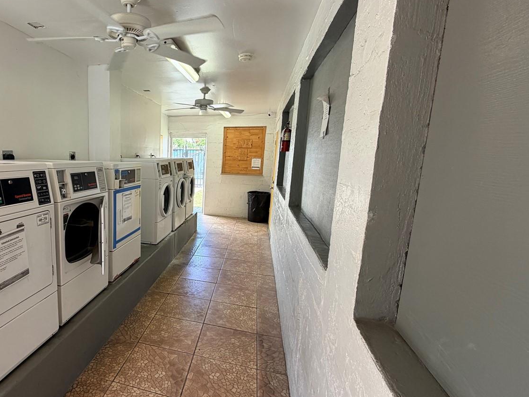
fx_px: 306
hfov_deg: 77.7
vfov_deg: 66.0
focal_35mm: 20
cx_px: 155
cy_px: 203
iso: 80
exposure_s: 1/121
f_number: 2.2
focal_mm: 2.22
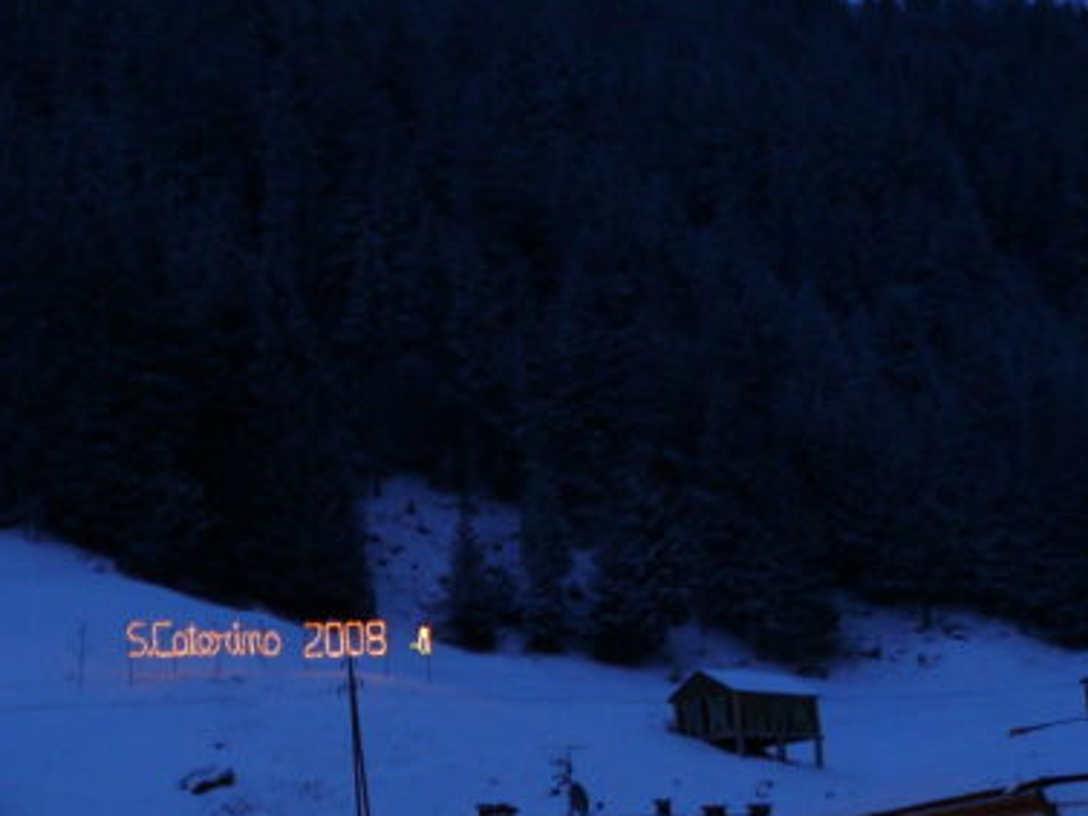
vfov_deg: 14.8
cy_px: 1096
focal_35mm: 95
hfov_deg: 20.1
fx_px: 2987
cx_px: 17
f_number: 2.8
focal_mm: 7.4
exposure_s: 1/5
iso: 100
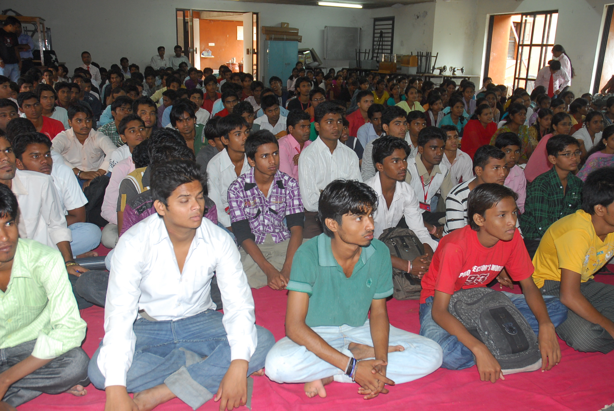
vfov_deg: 40.1
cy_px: 206
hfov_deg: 57.2
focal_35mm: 33
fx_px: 564
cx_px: 307
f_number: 4.5
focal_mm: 22
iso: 640
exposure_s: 1/60
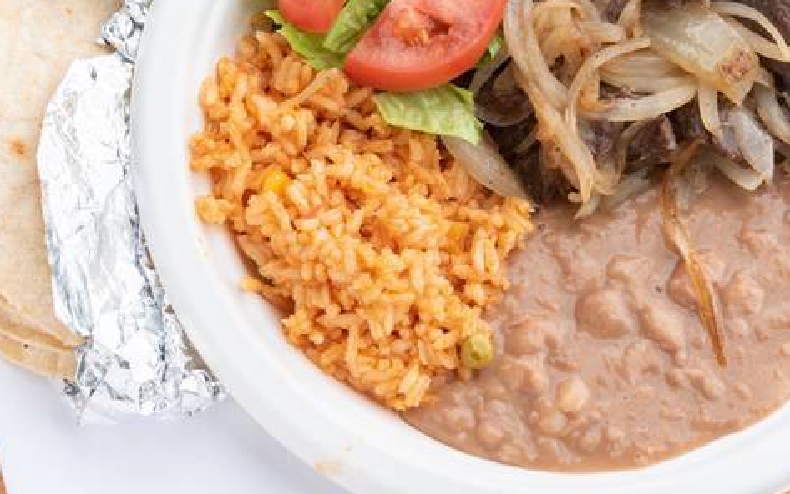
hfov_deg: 23.5
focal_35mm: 88
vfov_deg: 14.8
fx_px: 1895
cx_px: 410
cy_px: 137
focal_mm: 62
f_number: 13
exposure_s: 1/200
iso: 100
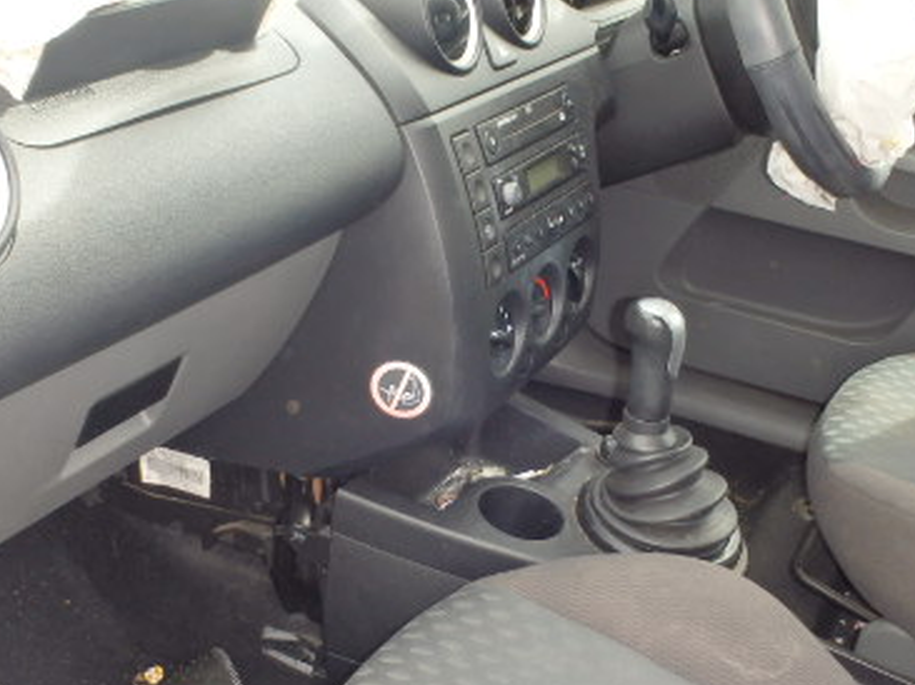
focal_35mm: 49
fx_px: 1294
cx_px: 430
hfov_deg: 38.9
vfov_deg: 29.6
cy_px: 340
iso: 125
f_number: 3.9
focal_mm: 5
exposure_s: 1/100
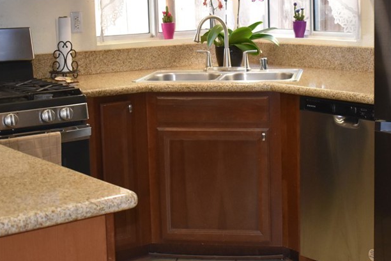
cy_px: 91
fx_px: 791
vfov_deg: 18.7
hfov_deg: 27.7
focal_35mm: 73
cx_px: 223
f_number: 4.2
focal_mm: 29
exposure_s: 1/125
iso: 1250
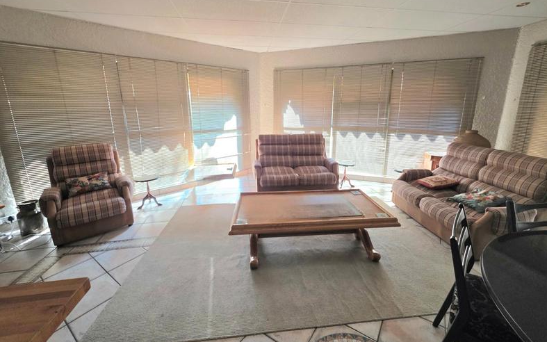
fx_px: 209
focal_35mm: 14
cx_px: 277
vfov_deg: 78.5
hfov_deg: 105.3
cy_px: 155
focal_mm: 2.2
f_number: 1.9
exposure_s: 1/204
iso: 500
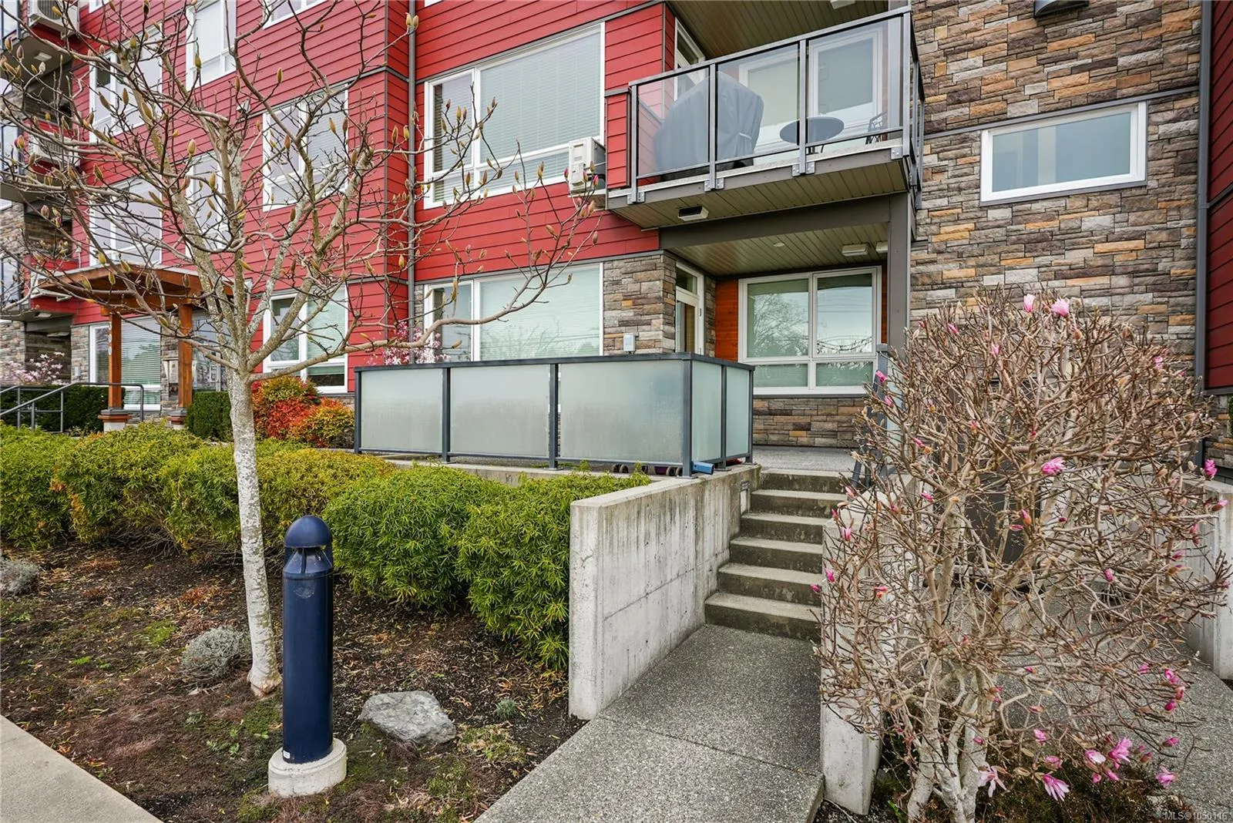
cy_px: 412
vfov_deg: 67.4
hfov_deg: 90.0
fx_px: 617
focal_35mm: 18
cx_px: 616
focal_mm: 18
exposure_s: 1/125
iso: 50
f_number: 4
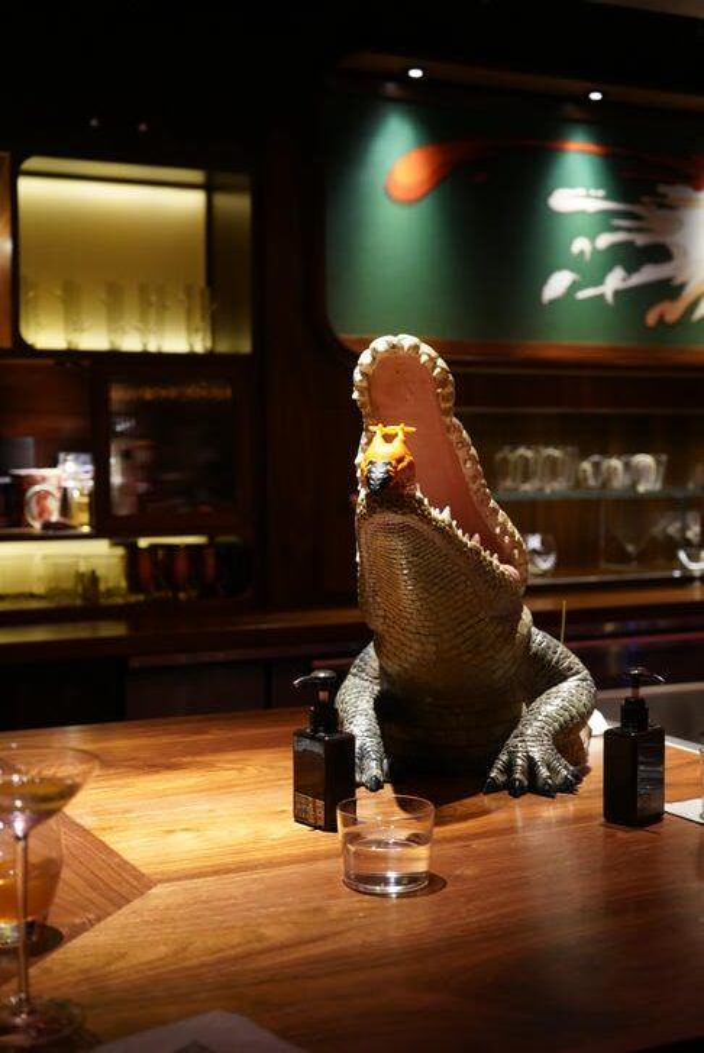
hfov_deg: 28.1
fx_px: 1405
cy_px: 526
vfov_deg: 41.1
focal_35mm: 48
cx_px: 352
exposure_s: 1/50
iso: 8000
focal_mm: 48
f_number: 4.5
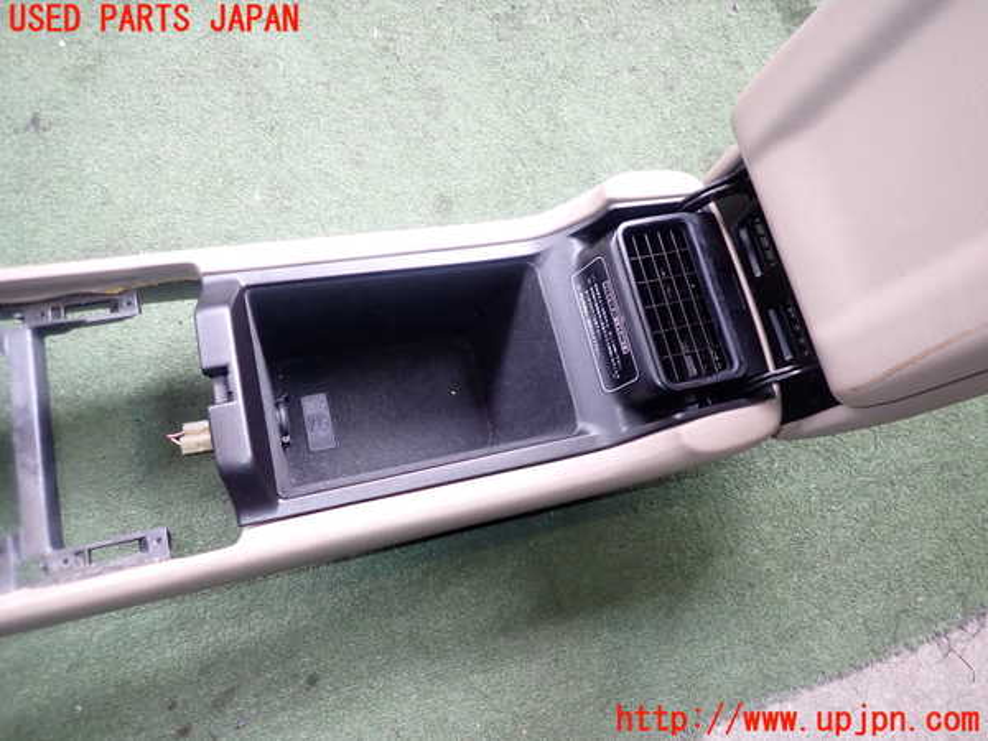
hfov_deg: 69.4
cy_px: 370
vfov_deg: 54.9
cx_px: 494
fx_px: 714
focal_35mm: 25
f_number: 2
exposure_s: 1/100
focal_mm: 4.5
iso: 200
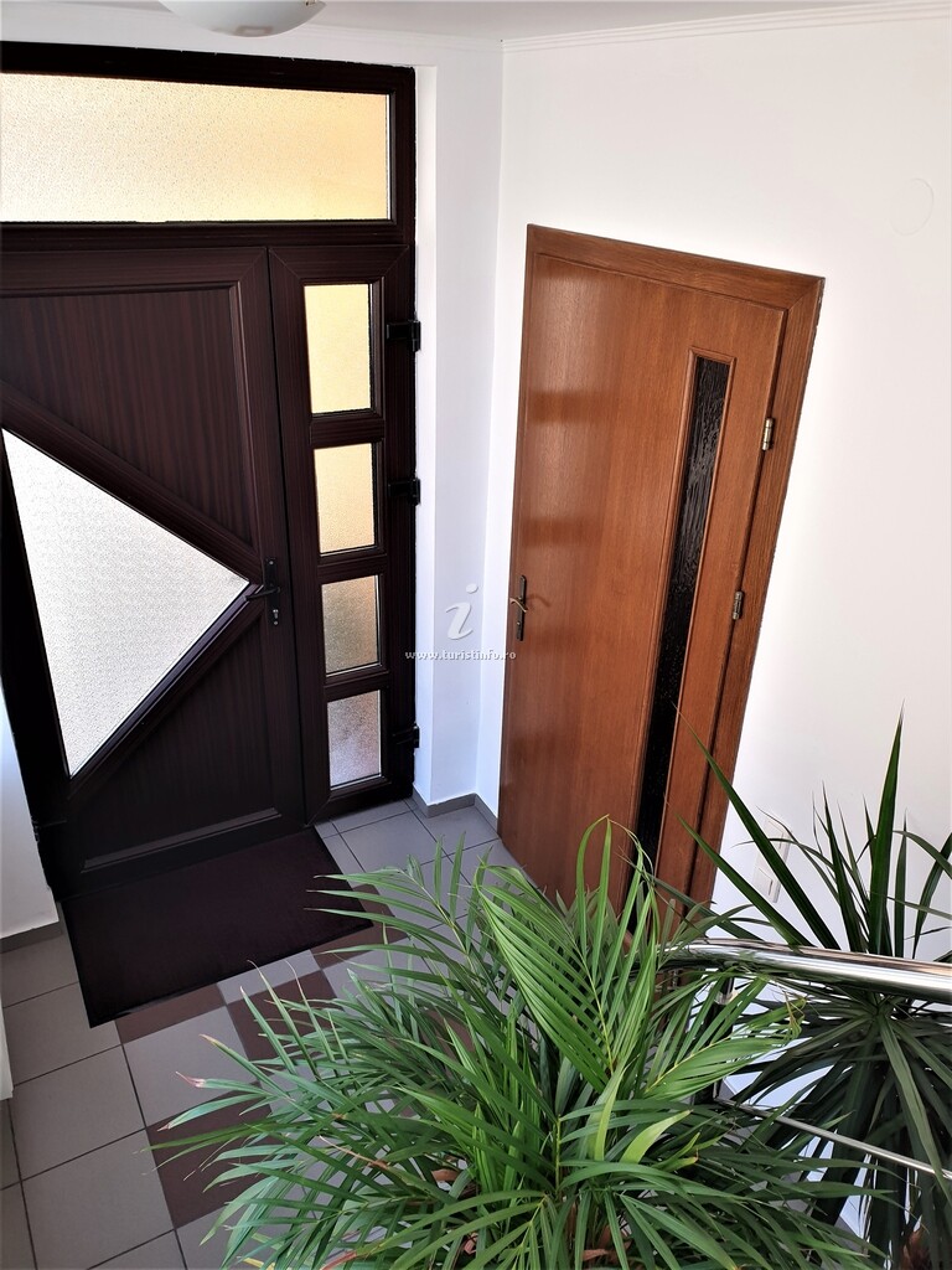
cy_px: 635
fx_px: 953
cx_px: 476
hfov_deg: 53.1
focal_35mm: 26
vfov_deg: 67.3
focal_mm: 4.3
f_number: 2.4
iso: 64
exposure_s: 1/50
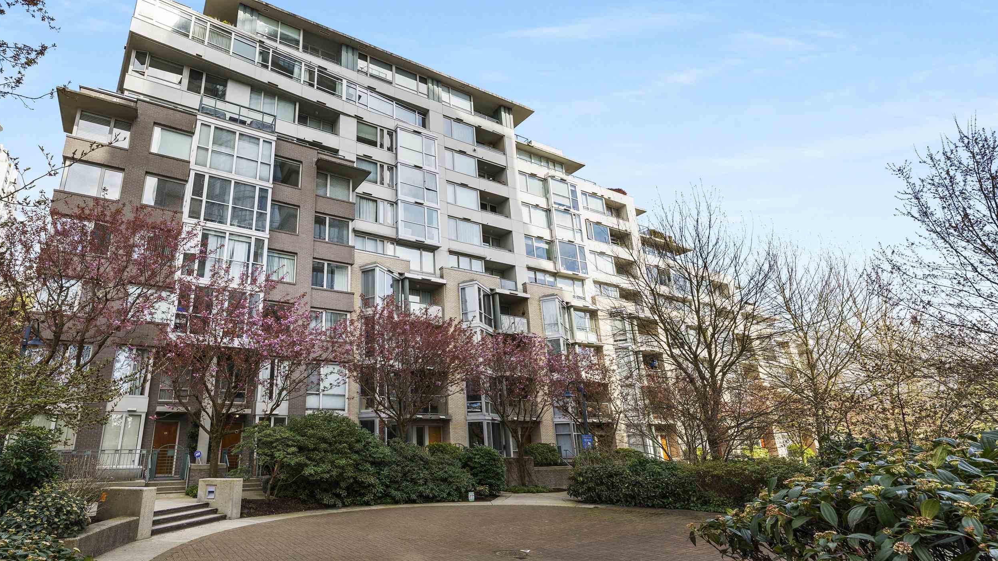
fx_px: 476
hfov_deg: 91.4
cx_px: 396
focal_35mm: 18
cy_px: 287
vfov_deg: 61.0
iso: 100
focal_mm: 14
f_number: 8
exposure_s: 1/500
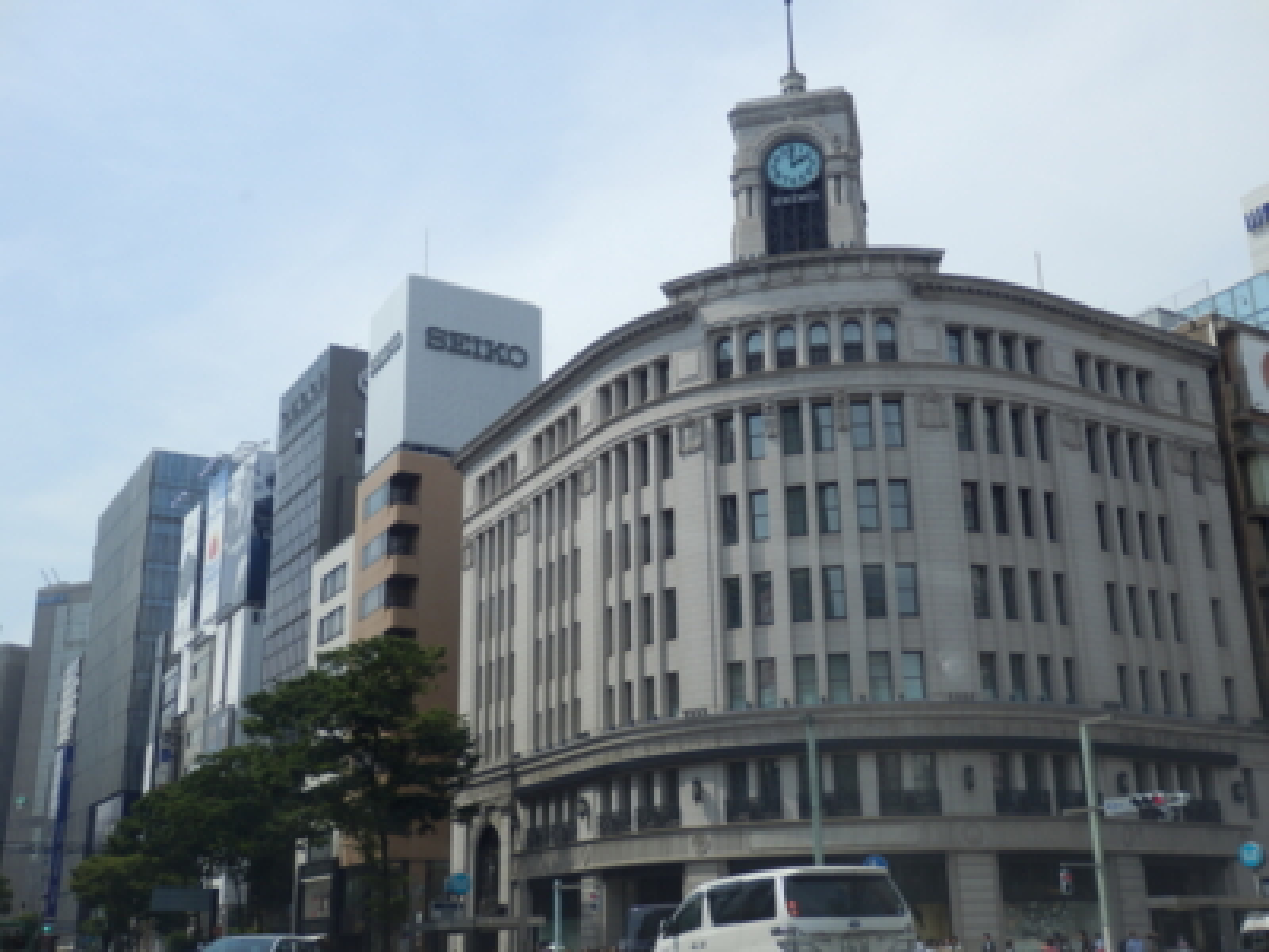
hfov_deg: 50.1
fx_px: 1356
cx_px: 634
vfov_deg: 38.7
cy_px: 476
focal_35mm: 37
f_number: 3.6
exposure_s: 1/800
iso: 80
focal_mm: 6.6
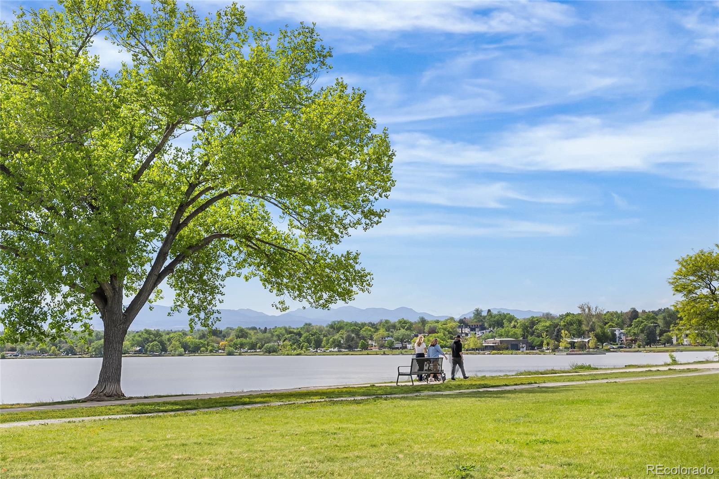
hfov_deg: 38.2
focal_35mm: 52
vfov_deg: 26.0
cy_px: 240
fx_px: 1038
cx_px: 360
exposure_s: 1/20
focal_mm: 35
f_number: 8
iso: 160
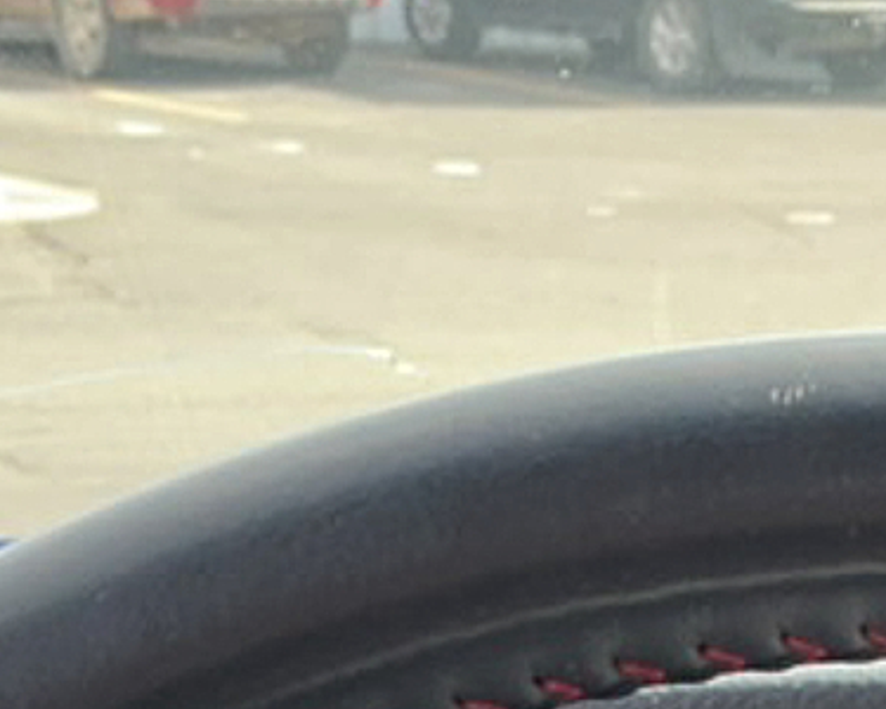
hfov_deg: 14.5
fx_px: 3383
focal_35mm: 129
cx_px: 1058
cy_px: 1297
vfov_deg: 11.1
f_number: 1.8
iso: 32
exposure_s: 1/134
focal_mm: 3
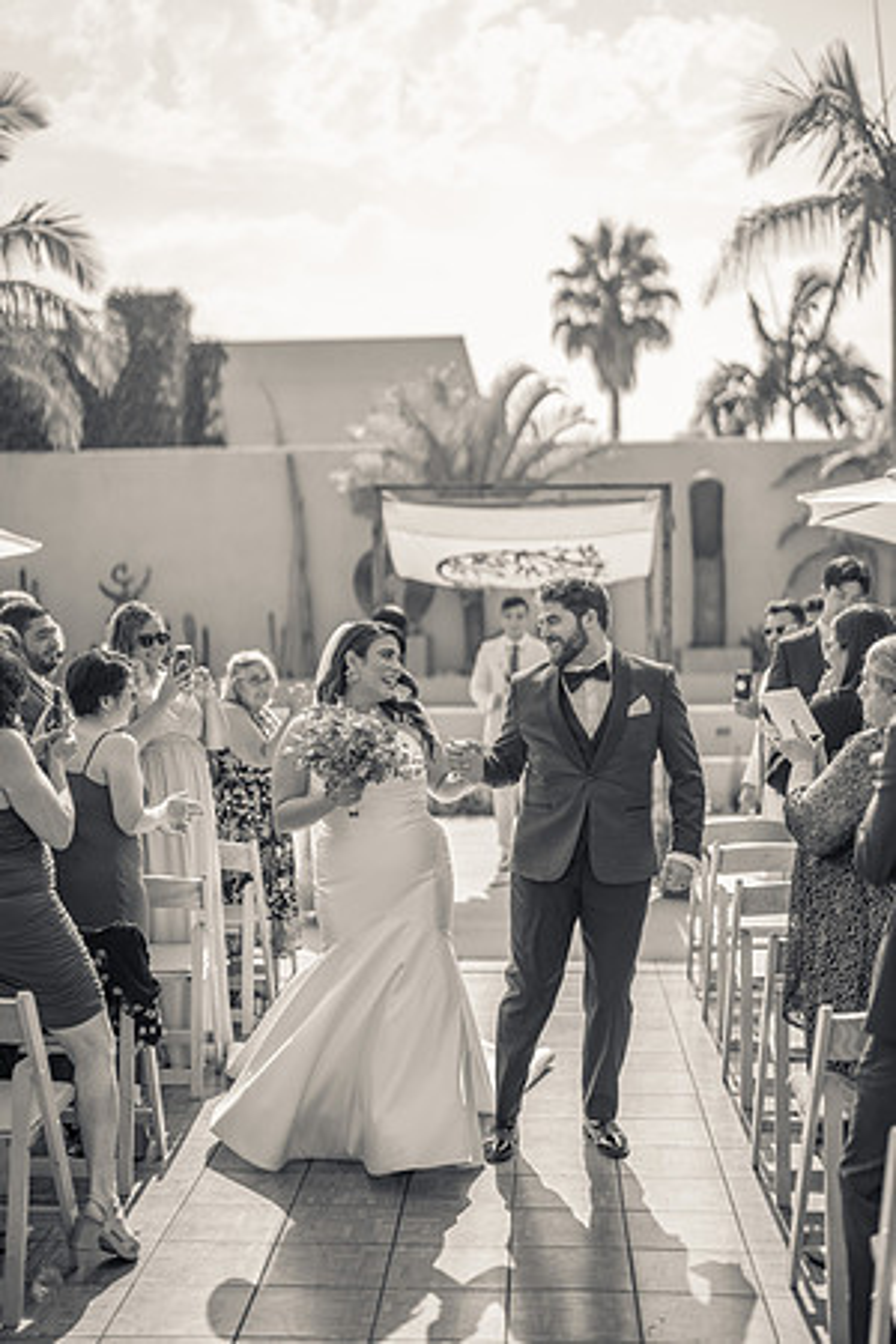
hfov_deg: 27.0
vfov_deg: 39.6
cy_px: 672
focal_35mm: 50
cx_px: 448
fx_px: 1867
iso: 50
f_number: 1.2
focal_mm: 50
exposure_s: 1/3200
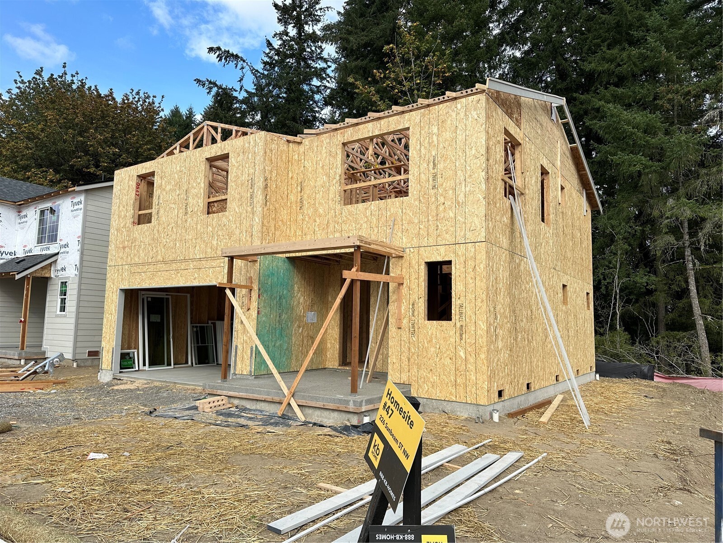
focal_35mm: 24
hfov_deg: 71.6
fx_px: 501
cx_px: 362
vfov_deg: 56.8
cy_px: 272
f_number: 1.78
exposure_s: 1/2353
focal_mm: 6.86
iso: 80
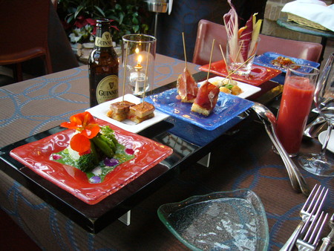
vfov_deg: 40.7
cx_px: 167
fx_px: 338
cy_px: 126
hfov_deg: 52.6
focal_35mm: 35
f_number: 2.8
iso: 200
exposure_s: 1/8
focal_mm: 5.8
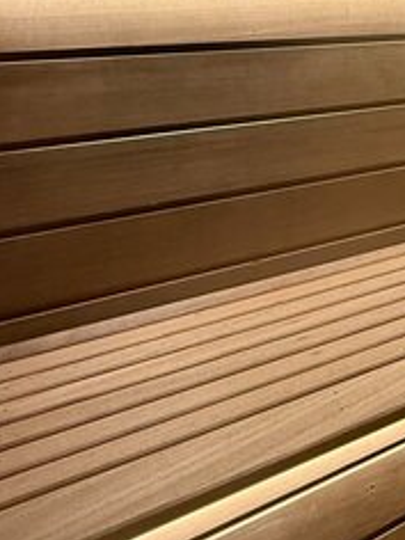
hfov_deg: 33.5
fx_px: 593
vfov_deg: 45.4
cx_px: 432
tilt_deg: -10.7
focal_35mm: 38
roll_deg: -1.0
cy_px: 78
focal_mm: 2.22
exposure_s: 1/50
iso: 400
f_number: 2.2
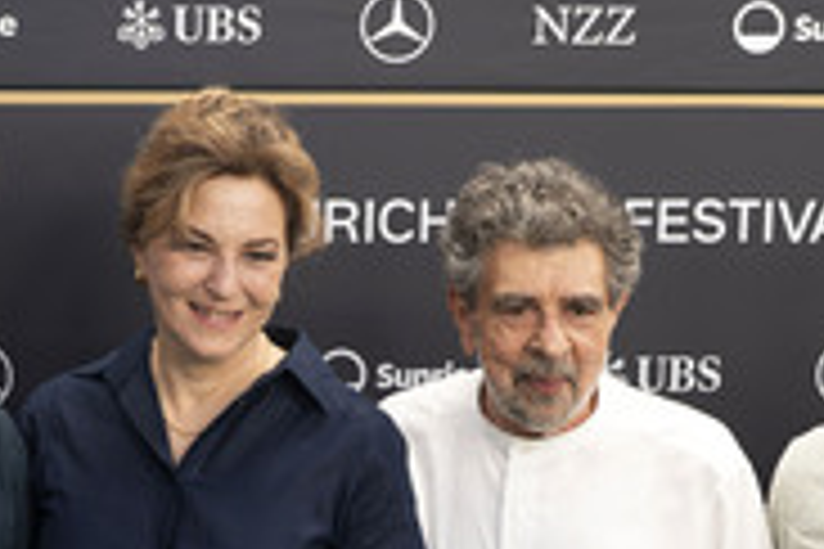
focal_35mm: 216
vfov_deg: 6.3
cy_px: 495
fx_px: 4944
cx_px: 212
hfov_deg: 9.5
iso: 400
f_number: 4.5
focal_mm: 82
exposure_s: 1/200
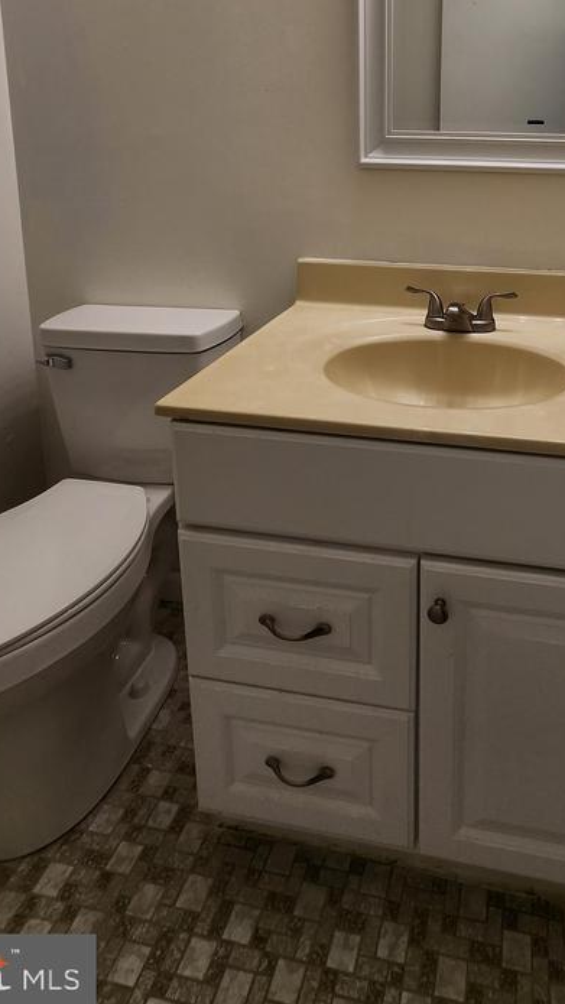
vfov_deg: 74.7
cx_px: 428
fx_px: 586
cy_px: 237
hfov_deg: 49.3
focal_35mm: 22
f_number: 2.2
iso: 40
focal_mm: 1.74
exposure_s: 1/120
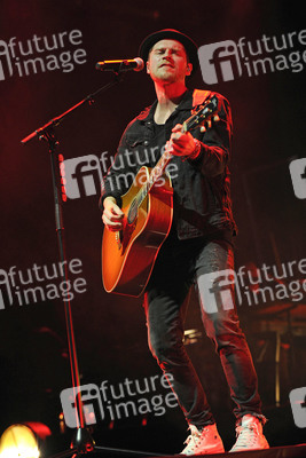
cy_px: 229
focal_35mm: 82
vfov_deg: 24.8
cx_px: 153
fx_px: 1045
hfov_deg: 16.7
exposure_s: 1/320
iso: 2500
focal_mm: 82
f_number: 3.2
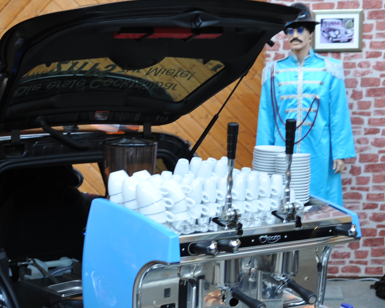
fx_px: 1117
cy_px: 219
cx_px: 119
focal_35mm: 98
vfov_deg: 15.6
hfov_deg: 19.5
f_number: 4
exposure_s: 1/20
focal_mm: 38
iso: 500
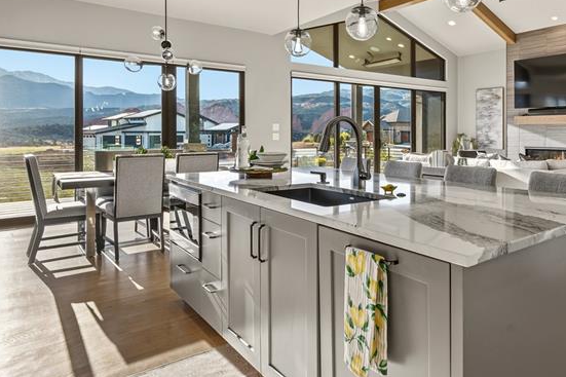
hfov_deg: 68.2
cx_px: 359
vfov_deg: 48.6
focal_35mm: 26
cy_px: 121
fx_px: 409
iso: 400
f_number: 8
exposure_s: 1/30
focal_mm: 14
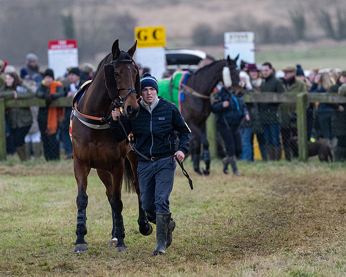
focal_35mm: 456
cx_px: 164
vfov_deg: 3.4
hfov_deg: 4.2
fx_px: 4665
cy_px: 152
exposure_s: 1/800
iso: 800
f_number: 2.8
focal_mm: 200
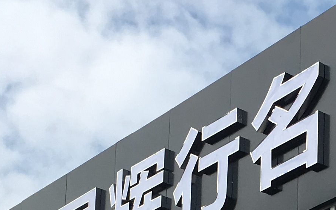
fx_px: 1254
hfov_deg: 14.7
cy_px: 446
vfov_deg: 8.9
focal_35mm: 137
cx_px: 406
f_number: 2.2
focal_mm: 4.15
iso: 25
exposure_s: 1/2024
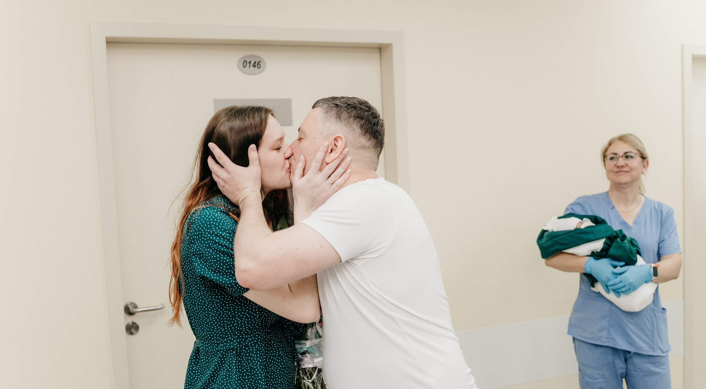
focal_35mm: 42
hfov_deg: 48.6
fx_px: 782
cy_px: 238
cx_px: 359
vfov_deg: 27.8
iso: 400
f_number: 4
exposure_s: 1/160
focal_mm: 35
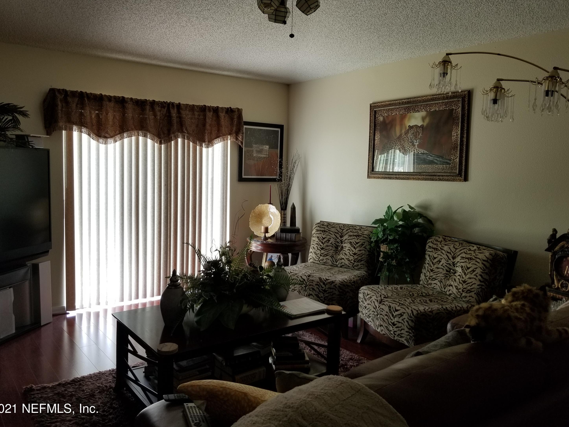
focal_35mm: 27
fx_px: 444
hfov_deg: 65.3
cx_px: 276
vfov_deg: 51.3
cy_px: 206
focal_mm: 4.25
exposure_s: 1/100
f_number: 1.7
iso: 160
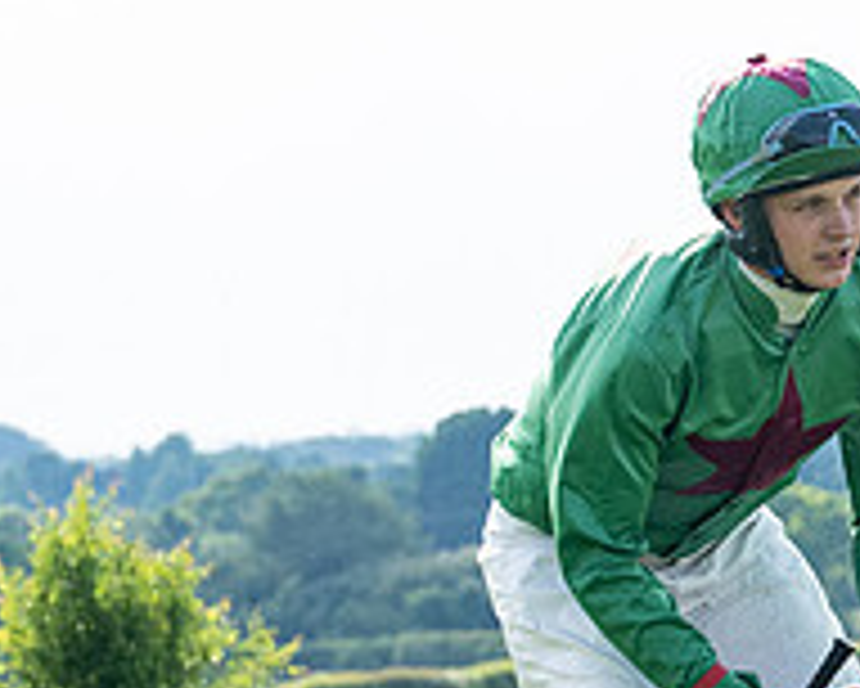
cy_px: 742
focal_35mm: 421
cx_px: 683
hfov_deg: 4.6
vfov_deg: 3.7
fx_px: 10721
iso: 400
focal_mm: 70
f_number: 5
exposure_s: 1/2000
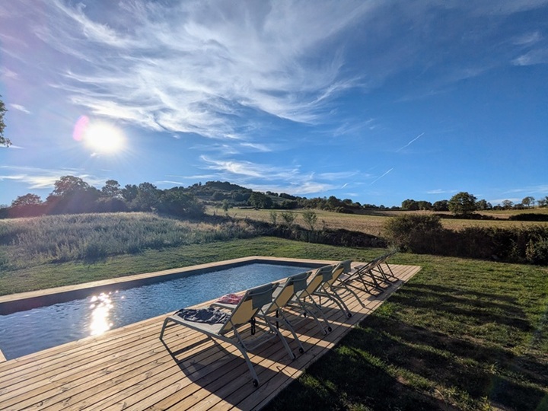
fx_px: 253
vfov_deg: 78.1
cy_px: 206
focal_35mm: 16
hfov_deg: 94.5
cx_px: 274
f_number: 2.2
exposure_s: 1/5464
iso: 53
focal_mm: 2.35
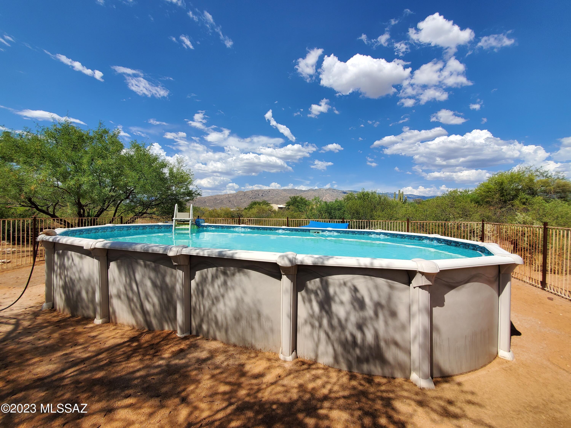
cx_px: 286
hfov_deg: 106.2
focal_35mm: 13
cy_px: 214
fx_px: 214
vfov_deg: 89.9
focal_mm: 1.8
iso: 50
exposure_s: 1/1332
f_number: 2.2
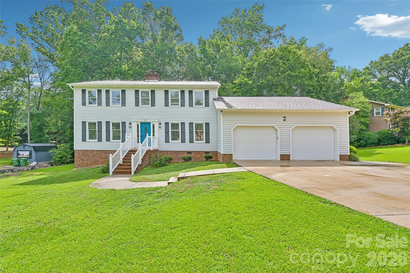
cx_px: 205
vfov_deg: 77.3
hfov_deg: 100.4
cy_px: 136
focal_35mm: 15
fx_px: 171
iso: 100
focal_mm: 15
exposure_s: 1/320
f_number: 8
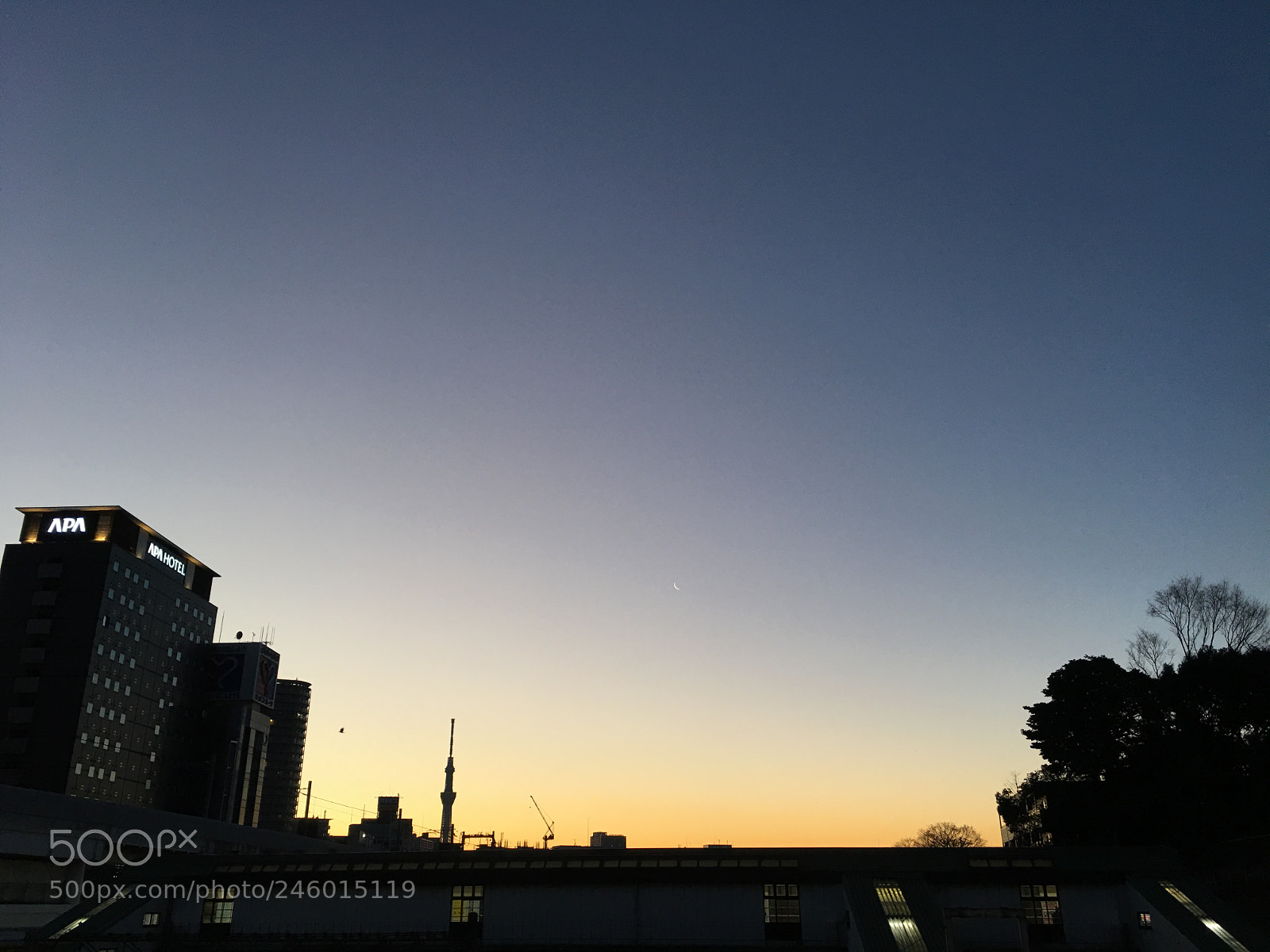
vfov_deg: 48.2
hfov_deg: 61.7
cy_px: 476
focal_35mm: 29
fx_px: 1064
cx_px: 635
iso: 32
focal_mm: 4.15
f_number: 2.2
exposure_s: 1/40
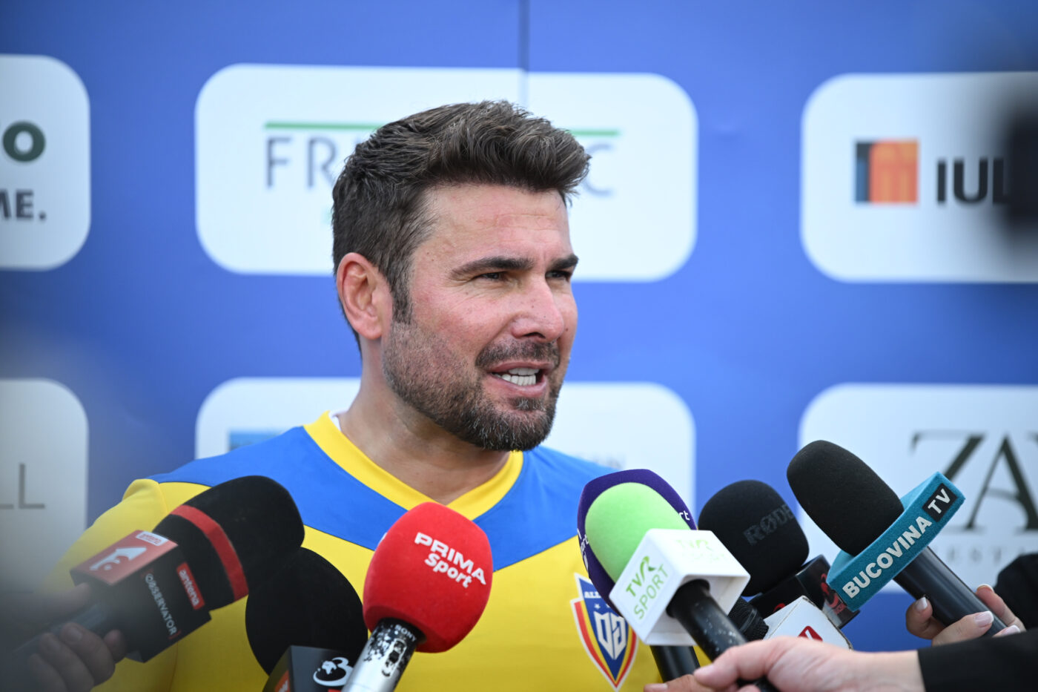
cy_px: 346
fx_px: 5766
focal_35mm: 200
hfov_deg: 10.3
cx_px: 519
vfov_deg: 6.9
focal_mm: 200
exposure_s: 1/1600
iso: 1100
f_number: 2.8
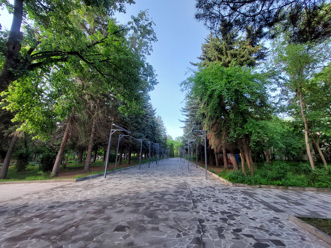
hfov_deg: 102.0
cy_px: 121
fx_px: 134
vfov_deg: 85.7
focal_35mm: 14
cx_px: 174
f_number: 2.2
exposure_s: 1/201
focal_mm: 1.74
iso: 50
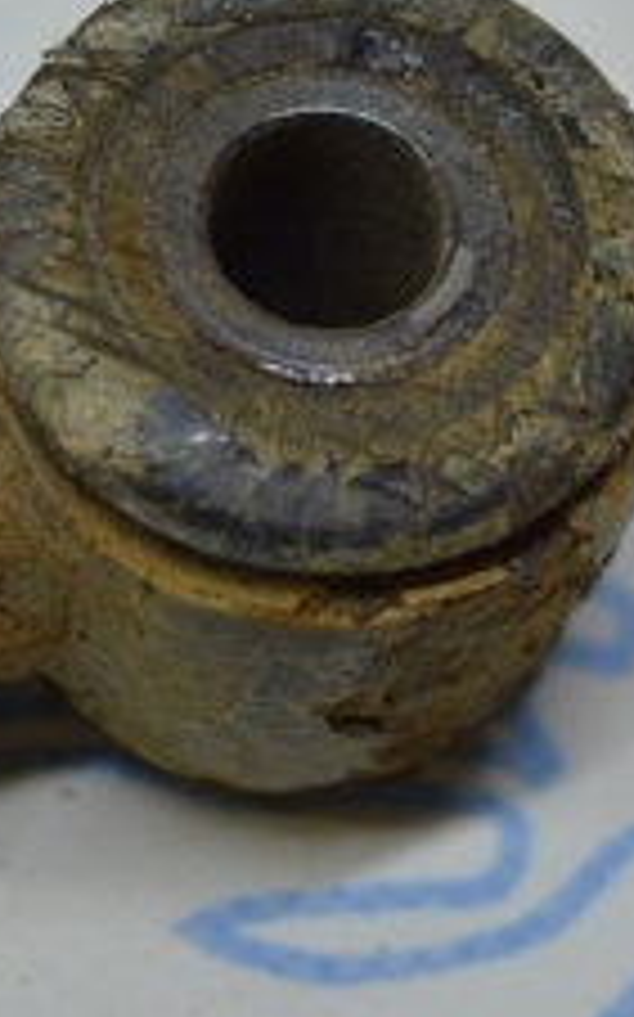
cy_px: 254
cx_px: 216
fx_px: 2879
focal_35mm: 104
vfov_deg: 19.9
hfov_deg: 12.6
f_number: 4
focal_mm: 24
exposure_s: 1/125
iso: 400
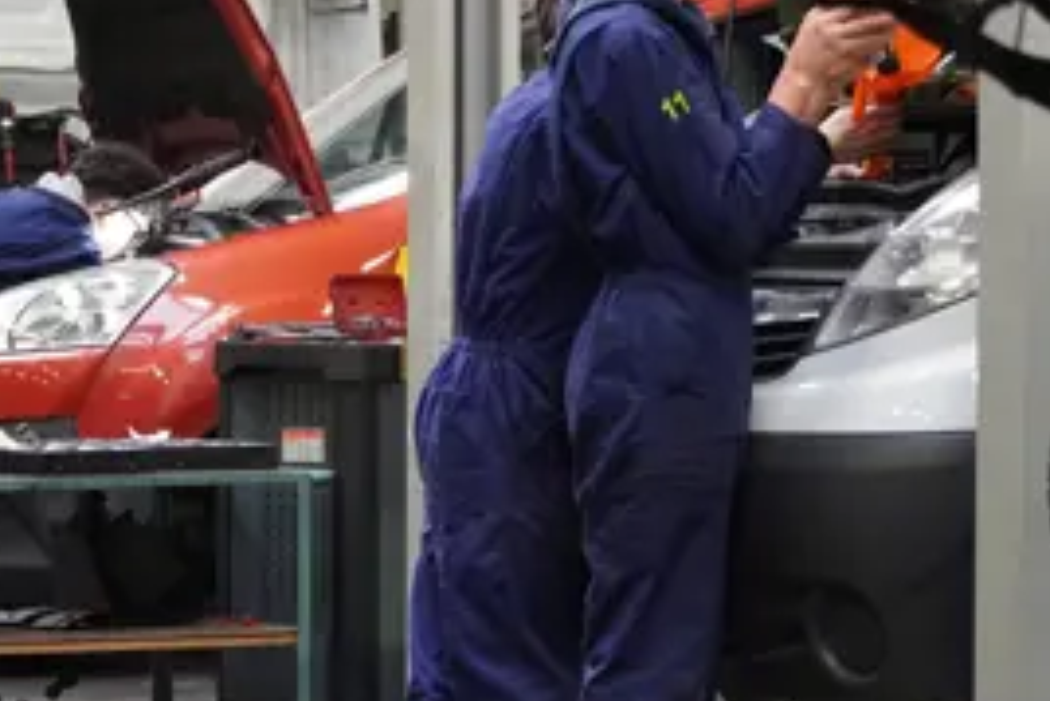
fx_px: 5953
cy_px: 149
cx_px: 392
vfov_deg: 6.7
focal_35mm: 204
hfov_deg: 10.1
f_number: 4
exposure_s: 1/160
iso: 2500
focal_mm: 76
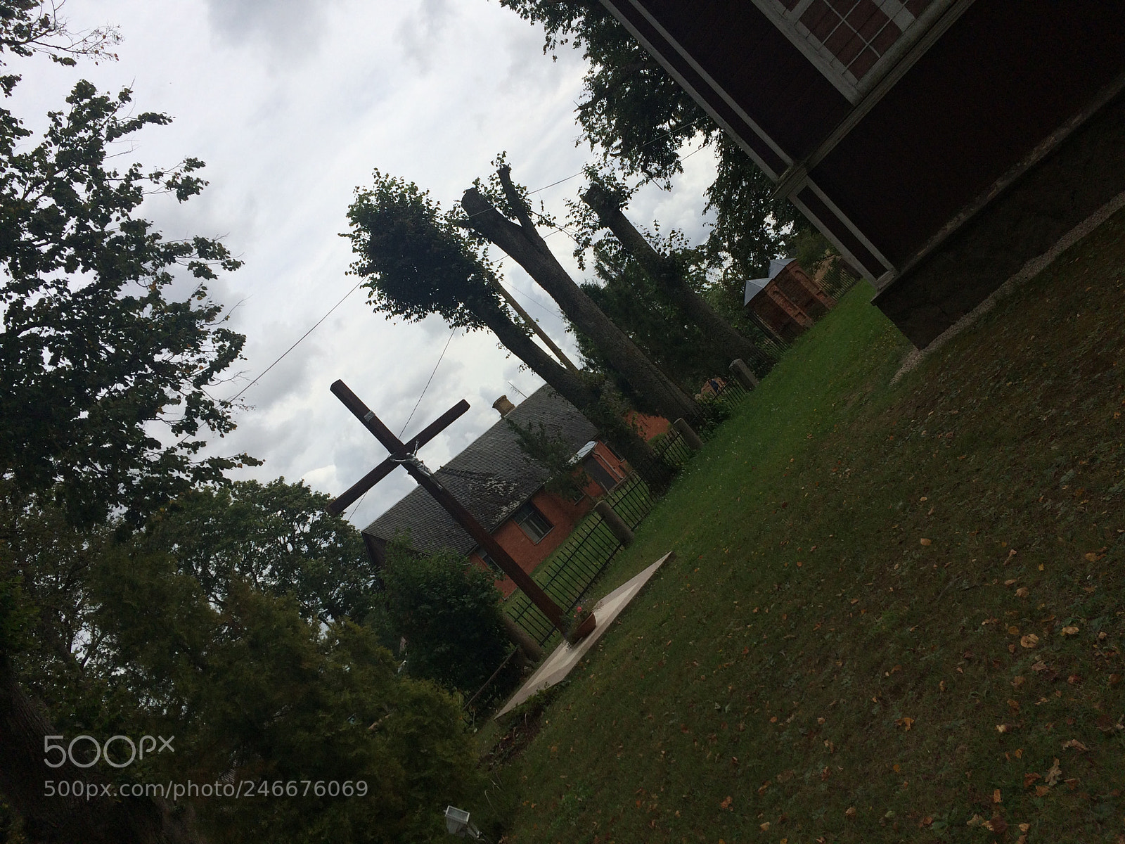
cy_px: 422
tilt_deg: +2.7
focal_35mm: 29
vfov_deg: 48.2
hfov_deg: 61.7
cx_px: 562
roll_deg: +43.9
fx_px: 942
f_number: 2.2
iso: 32
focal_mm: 4.15
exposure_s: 1/3165
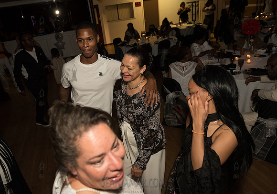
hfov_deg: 66.8
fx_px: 209
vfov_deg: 49.8
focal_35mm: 27
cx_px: 120
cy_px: 90
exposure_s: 1/400
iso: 2000
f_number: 3.5
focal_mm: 24
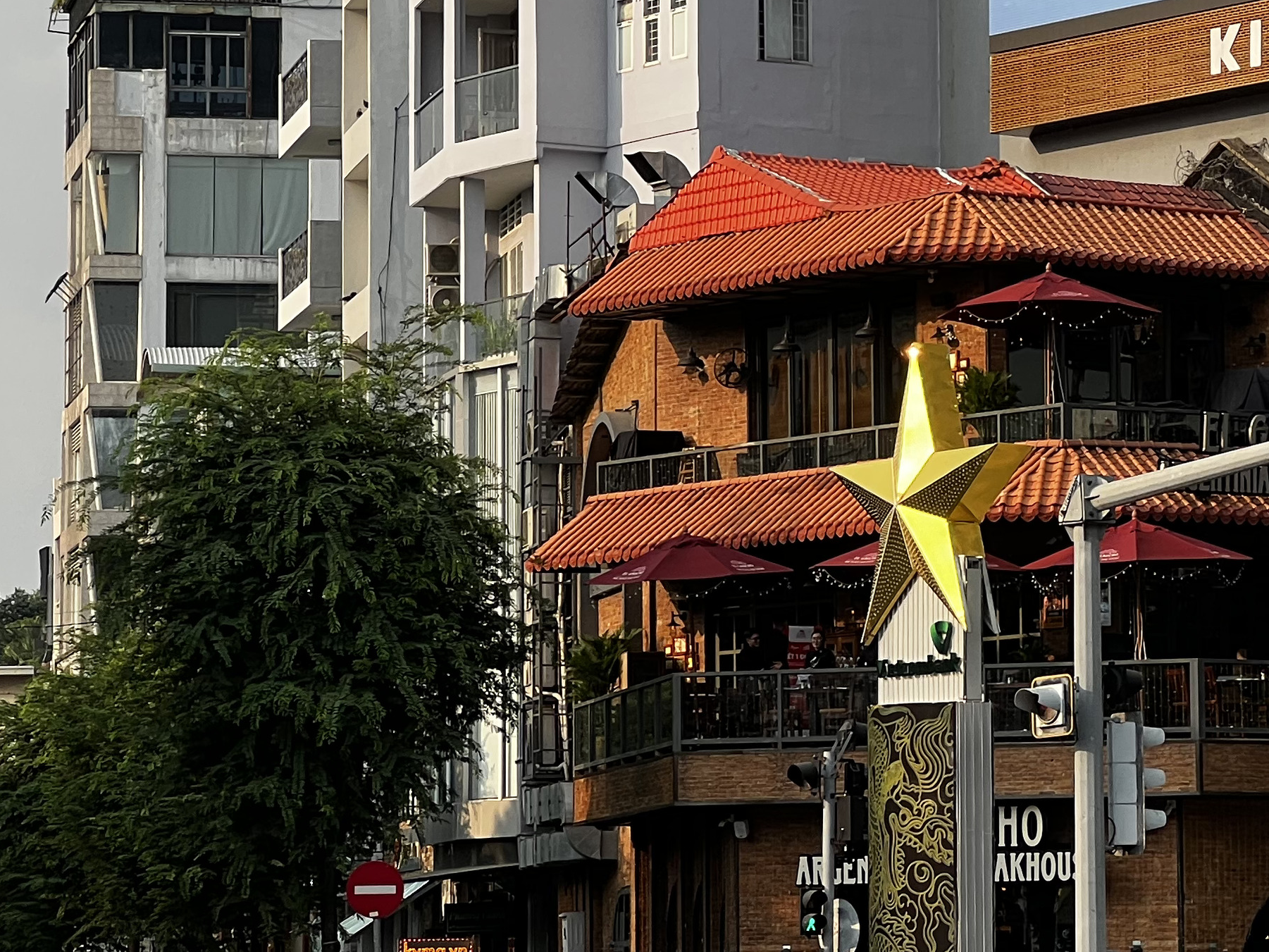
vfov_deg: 8.7
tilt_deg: +6.7
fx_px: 6269
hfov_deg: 11.5
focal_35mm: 171
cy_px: 309
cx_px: 1186
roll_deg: +0.9
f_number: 2.8
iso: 32
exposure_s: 1/326
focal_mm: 9
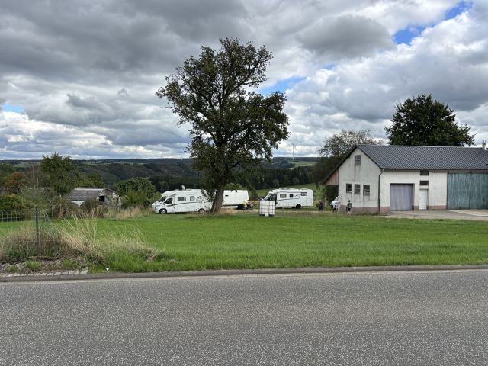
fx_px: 367
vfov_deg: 53.1
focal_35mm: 26
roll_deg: -0.3
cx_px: 244
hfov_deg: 67.3
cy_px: 183
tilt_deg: -2.3
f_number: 1.6
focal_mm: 5.96
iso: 50
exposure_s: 1/1567
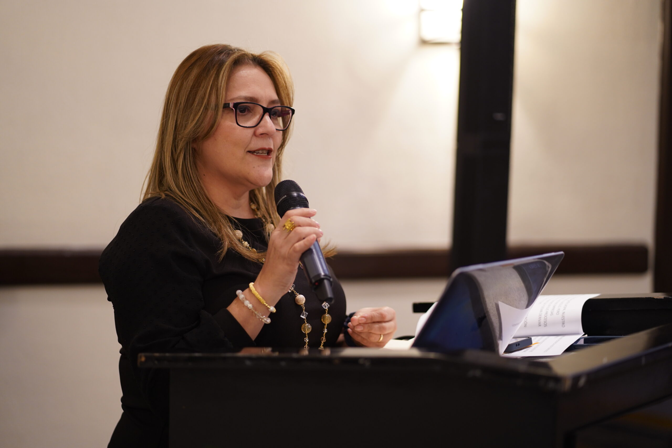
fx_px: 1587
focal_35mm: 85
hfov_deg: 23.9
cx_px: 336
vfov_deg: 16.1
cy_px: 224
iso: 640
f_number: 1.8
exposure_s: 1/80
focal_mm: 85
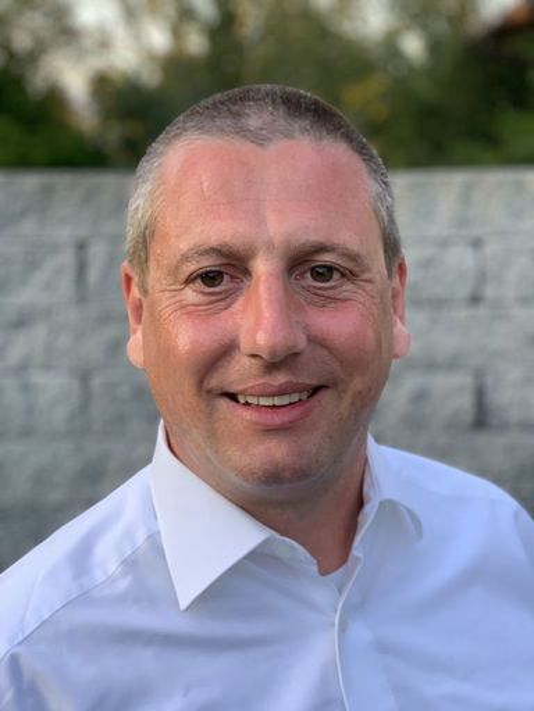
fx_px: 1070
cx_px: 267
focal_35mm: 52
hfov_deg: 28.0
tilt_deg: -8.4
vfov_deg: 36.8
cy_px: 356
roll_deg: +0.6
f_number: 2.4
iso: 80
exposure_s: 1/122
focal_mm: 6
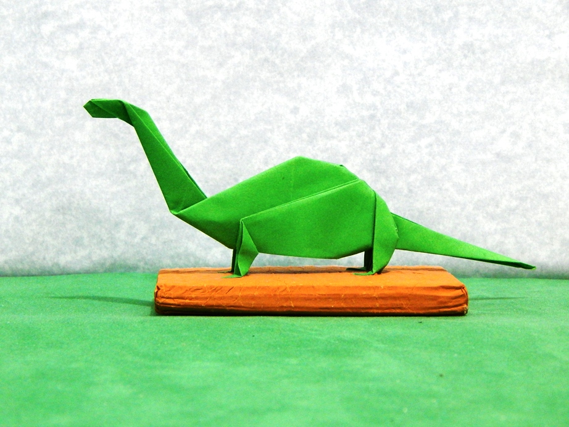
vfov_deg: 14.1
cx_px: 284
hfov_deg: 18.7
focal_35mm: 105
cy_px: 214
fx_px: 1725
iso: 800
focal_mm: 18.7
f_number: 4.5
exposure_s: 1/13
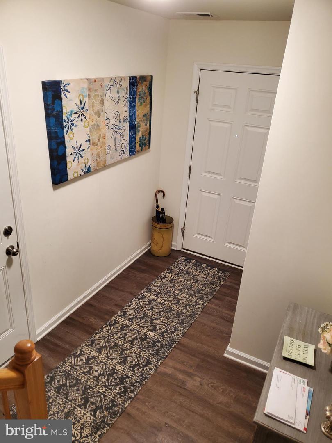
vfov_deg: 67.3
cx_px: 166
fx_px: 332
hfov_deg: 53.1
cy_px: 222
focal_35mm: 26
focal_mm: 4.3
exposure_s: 1/39
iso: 160
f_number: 1.5
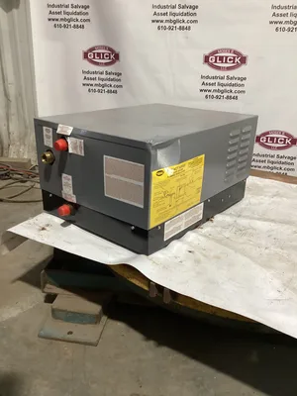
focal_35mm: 31
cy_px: 198
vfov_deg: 58.4
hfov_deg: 45.4
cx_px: 148
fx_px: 355
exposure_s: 1/50
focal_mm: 3.3
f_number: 2.4
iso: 200
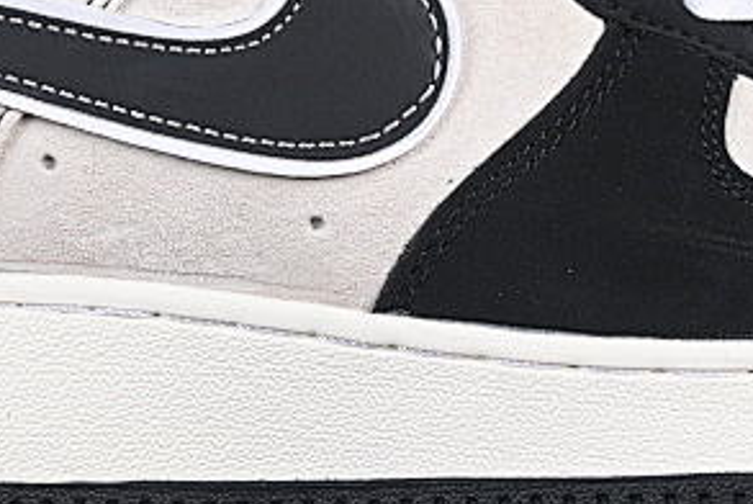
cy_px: -26
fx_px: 5779
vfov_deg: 5.0
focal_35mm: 276
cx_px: 344
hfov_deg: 7.5
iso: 160
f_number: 7.1
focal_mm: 50
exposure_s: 1/80
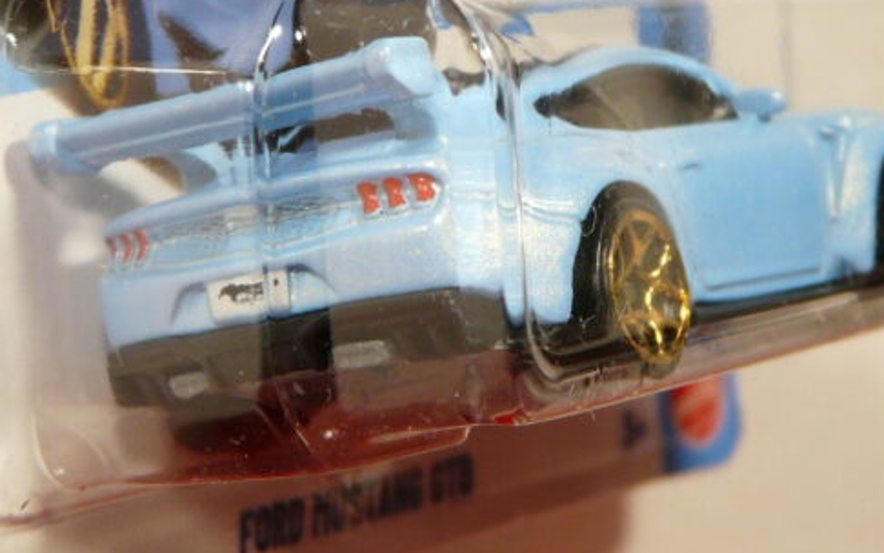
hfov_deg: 14.5
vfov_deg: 9.1
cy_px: 151
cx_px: 517
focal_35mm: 144
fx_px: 3470
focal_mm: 11.4
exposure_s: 1/50
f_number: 3.2
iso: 125
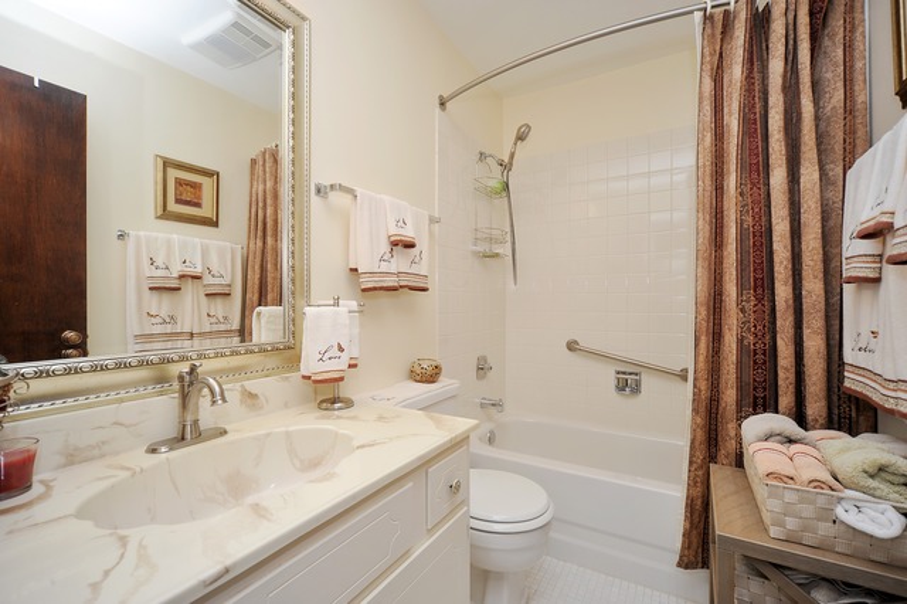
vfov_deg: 73.7
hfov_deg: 96.8
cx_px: 454
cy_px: 302
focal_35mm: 16
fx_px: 403
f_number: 8
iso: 200
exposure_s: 1/60
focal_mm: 16
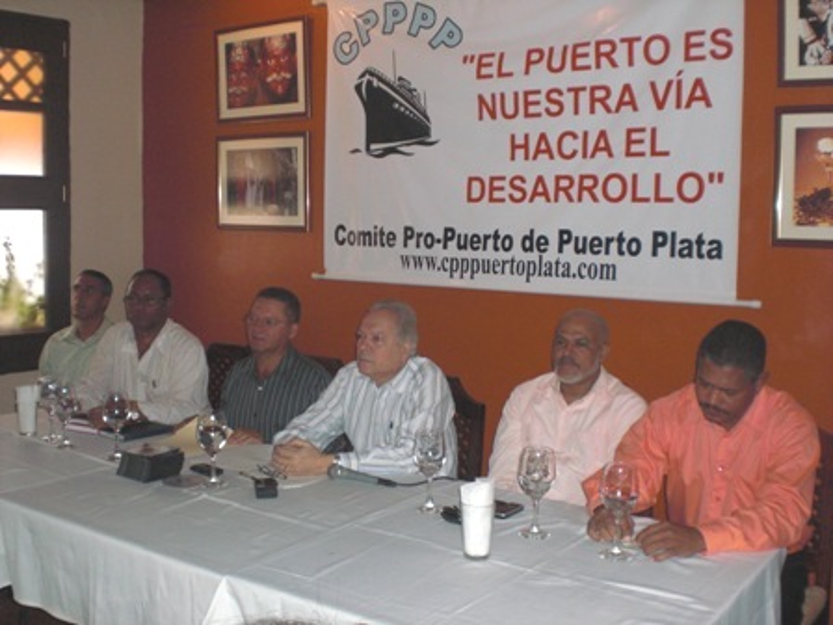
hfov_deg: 49.0
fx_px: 914
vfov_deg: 37.7
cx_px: 416
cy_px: 312
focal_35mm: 38
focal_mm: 6.3
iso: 200
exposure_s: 1/60
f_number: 3.1
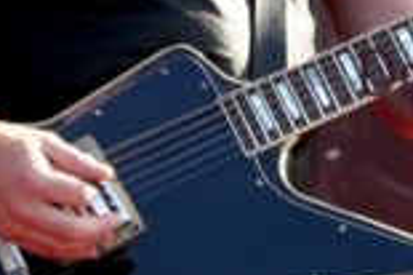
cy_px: -331
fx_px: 10749
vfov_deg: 1.5
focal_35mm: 938
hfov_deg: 2.2
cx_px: 139
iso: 400
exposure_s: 1/200
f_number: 5.6
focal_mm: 126
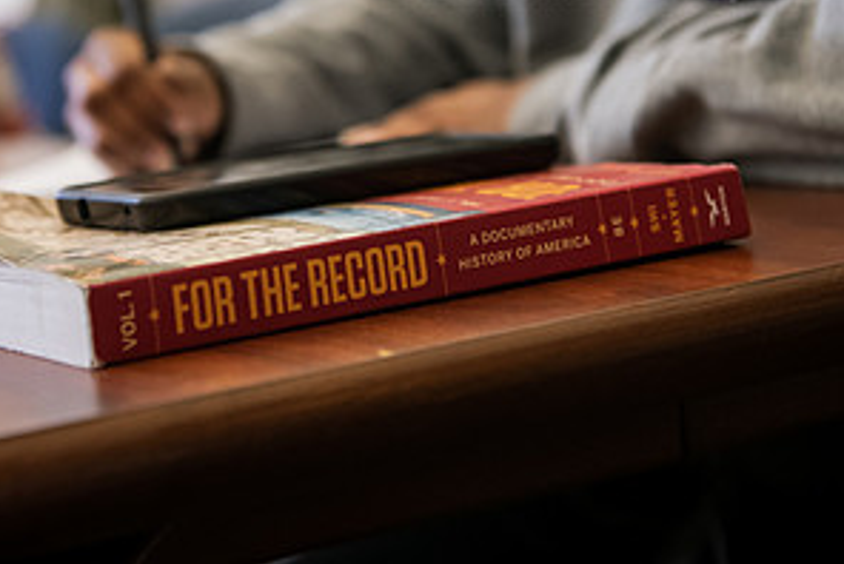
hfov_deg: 21.5
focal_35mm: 94
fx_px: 2206
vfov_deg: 14.4
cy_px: 44
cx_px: 257
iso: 800
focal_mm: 48
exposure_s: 1/200
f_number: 3.2
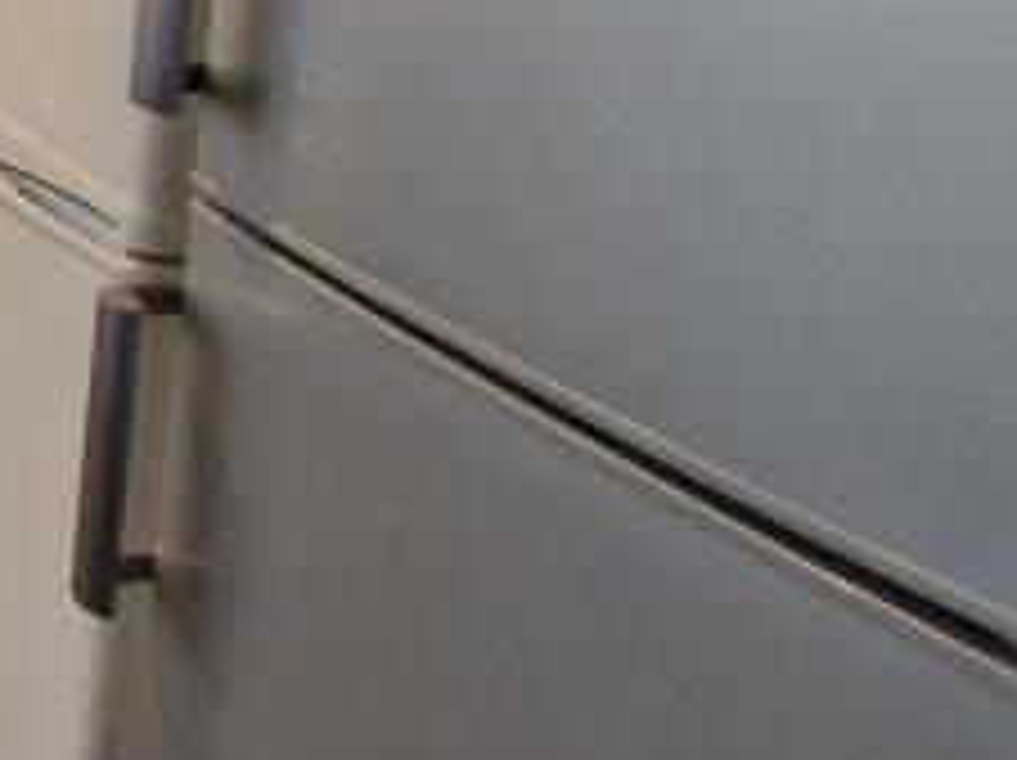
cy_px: -189
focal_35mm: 59
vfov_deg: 22.5
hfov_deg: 17.9
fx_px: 1732
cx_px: -1134
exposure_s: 1/50
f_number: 2.2
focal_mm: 2.2
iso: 160
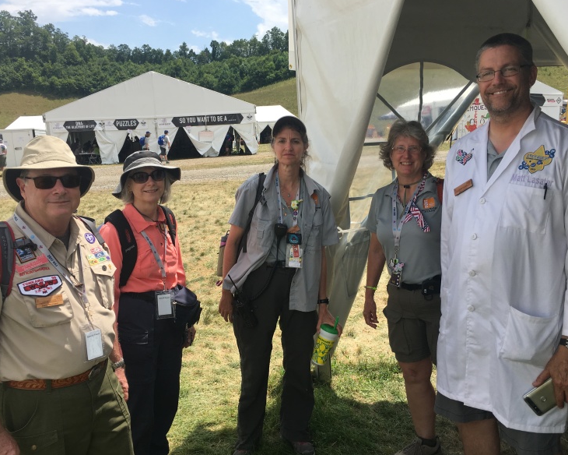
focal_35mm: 31
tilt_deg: -8.8
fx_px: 521
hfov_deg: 57.2
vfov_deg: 47.1
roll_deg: -0.9
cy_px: 230
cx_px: 275
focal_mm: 4.15
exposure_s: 1/1261
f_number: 2.2
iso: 25
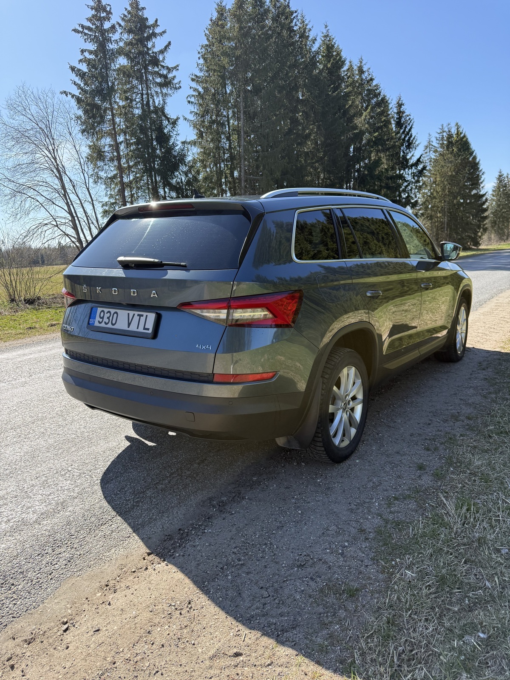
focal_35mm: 24
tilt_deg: -6.8
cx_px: 255
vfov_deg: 71.6
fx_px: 471
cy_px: 340
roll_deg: +3.9
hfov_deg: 56.8
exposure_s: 1/1770
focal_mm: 6.76
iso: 100
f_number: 1.78
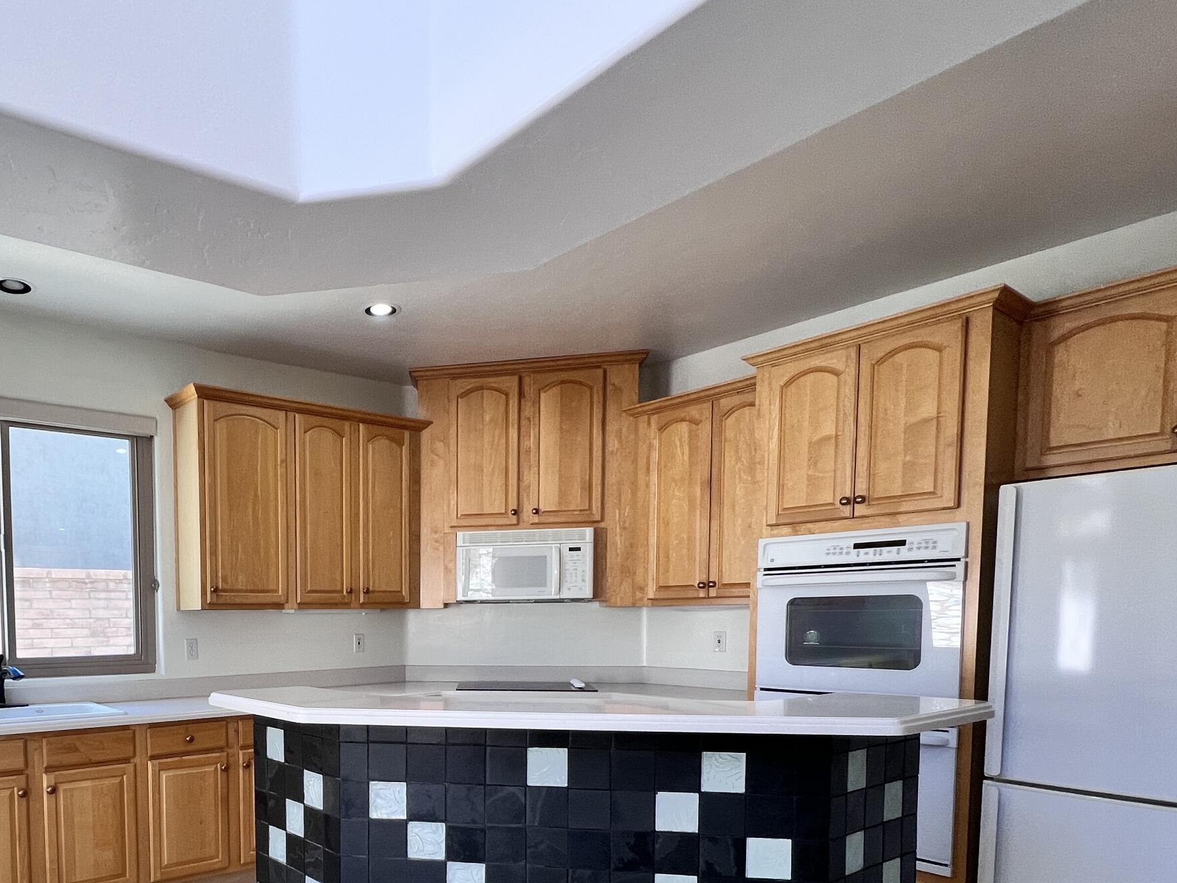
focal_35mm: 22
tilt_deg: -3.7
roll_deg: +0.4
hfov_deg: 71.8
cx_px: 312
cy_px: 668
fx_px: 748
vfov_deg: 57.8
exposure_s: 1/120
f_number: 1.8
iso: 80
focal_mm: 1.57
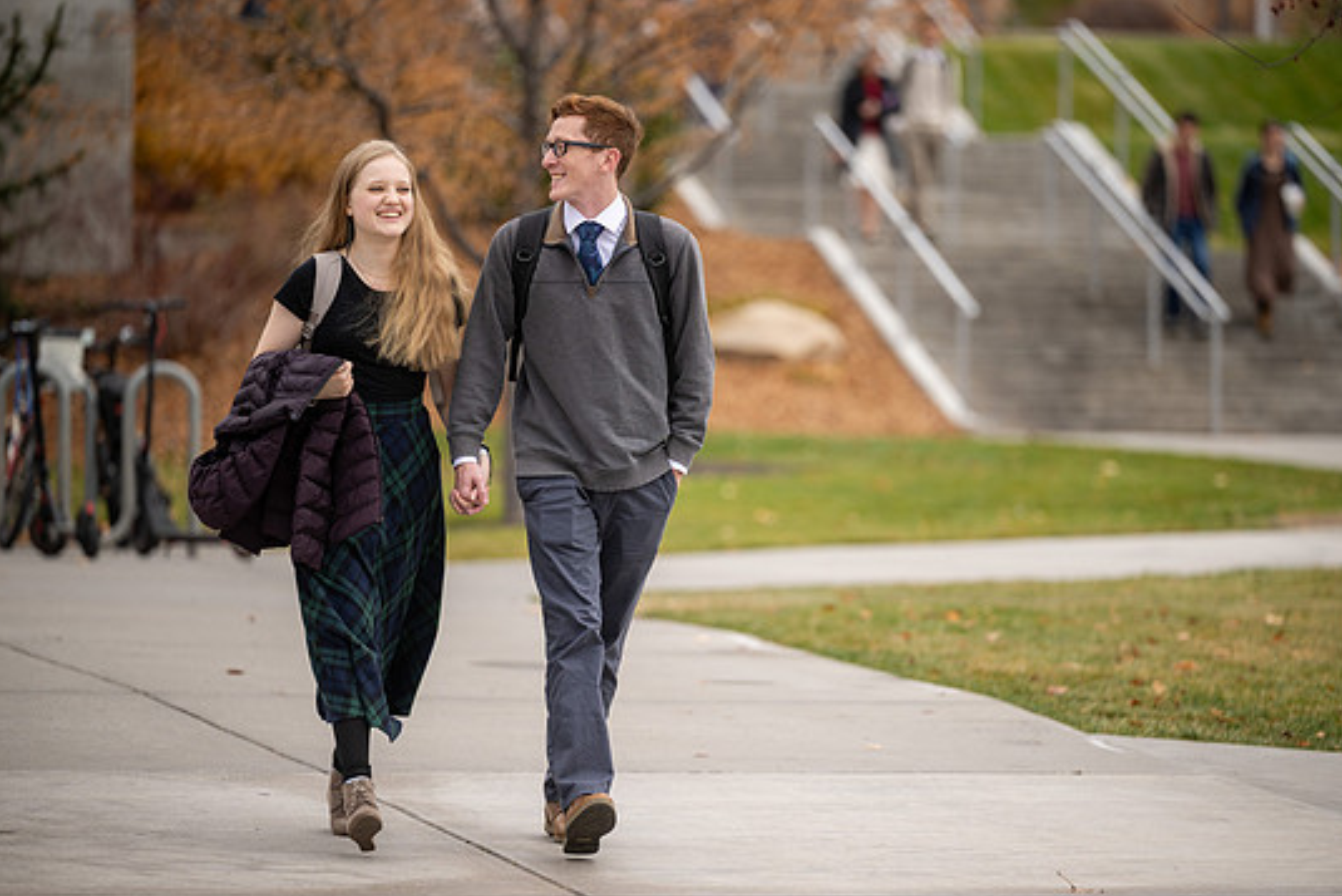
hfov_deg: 9.5
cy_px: 483
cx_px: 717
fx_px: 8091
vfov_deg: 6.3
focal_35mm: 217
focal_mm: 200
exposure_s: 1/800
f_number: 2.8
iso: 100
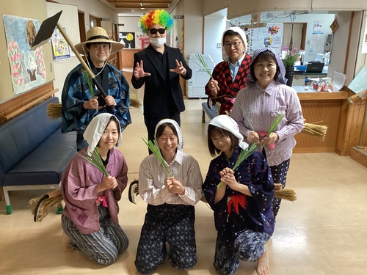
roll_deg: -0.9
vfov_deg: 45.4
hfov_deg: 58.4
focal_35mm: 31
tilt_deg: -18.0
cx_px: 184
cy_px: 138
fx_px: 329
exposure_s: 1/60
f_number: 2.4
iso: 250
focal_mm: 3.3
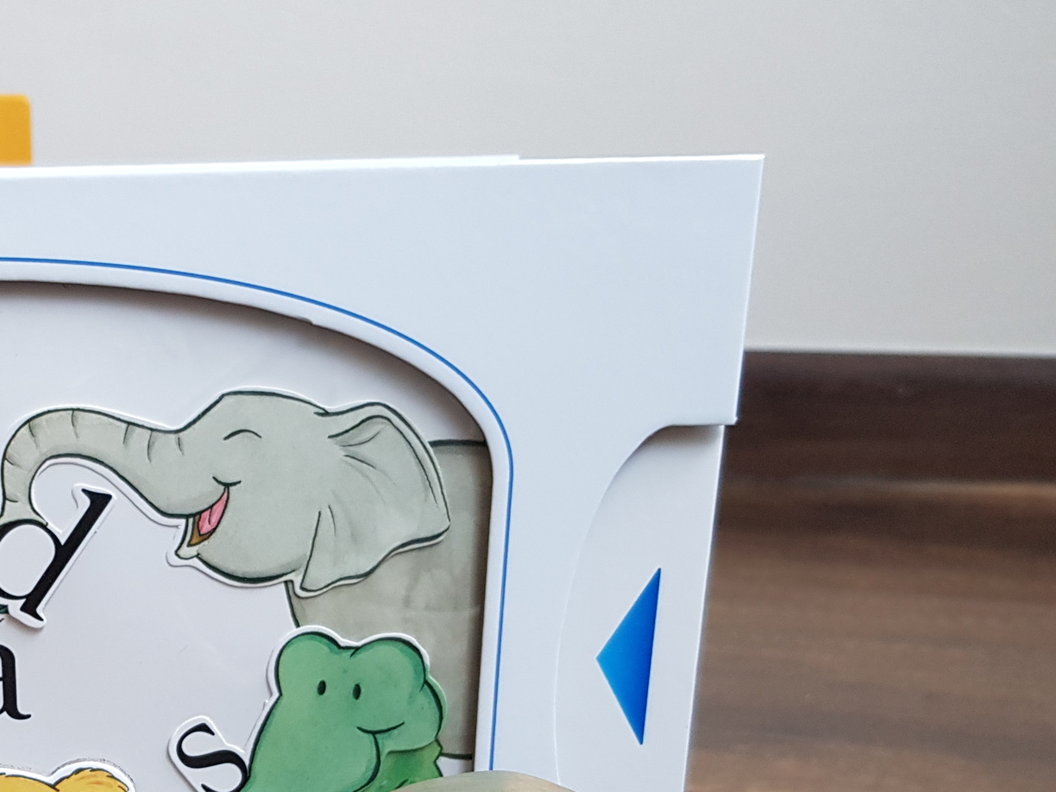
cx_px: 120
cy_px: 738
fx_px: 1556
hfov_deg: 35.4
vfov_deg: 27.4
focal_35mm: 51
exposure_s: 1/50
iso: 160
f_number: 1.7
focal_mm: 4.3
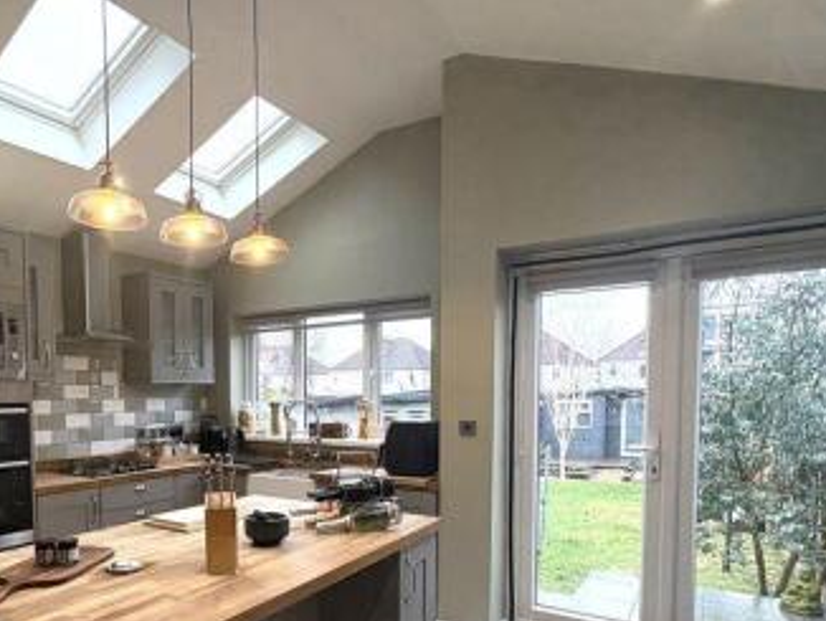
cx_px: 285
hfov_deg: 67.7
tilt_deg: -2.9
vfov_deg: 53.6
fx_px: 597
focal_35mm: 25
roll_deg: +0.5
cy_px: 427
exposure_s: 1/100
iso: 200
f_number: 2.2
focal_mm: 2.22
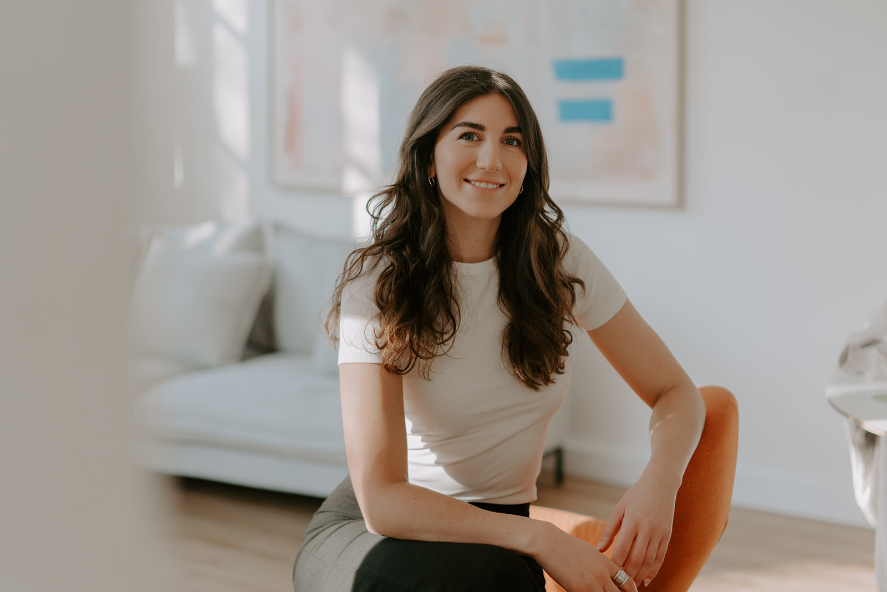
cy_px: 296
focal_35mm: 55
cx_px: 444
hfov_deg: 36.2
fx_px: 1355
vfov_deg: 24.6
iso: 250
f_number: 2
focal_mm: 55
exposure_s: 1/400
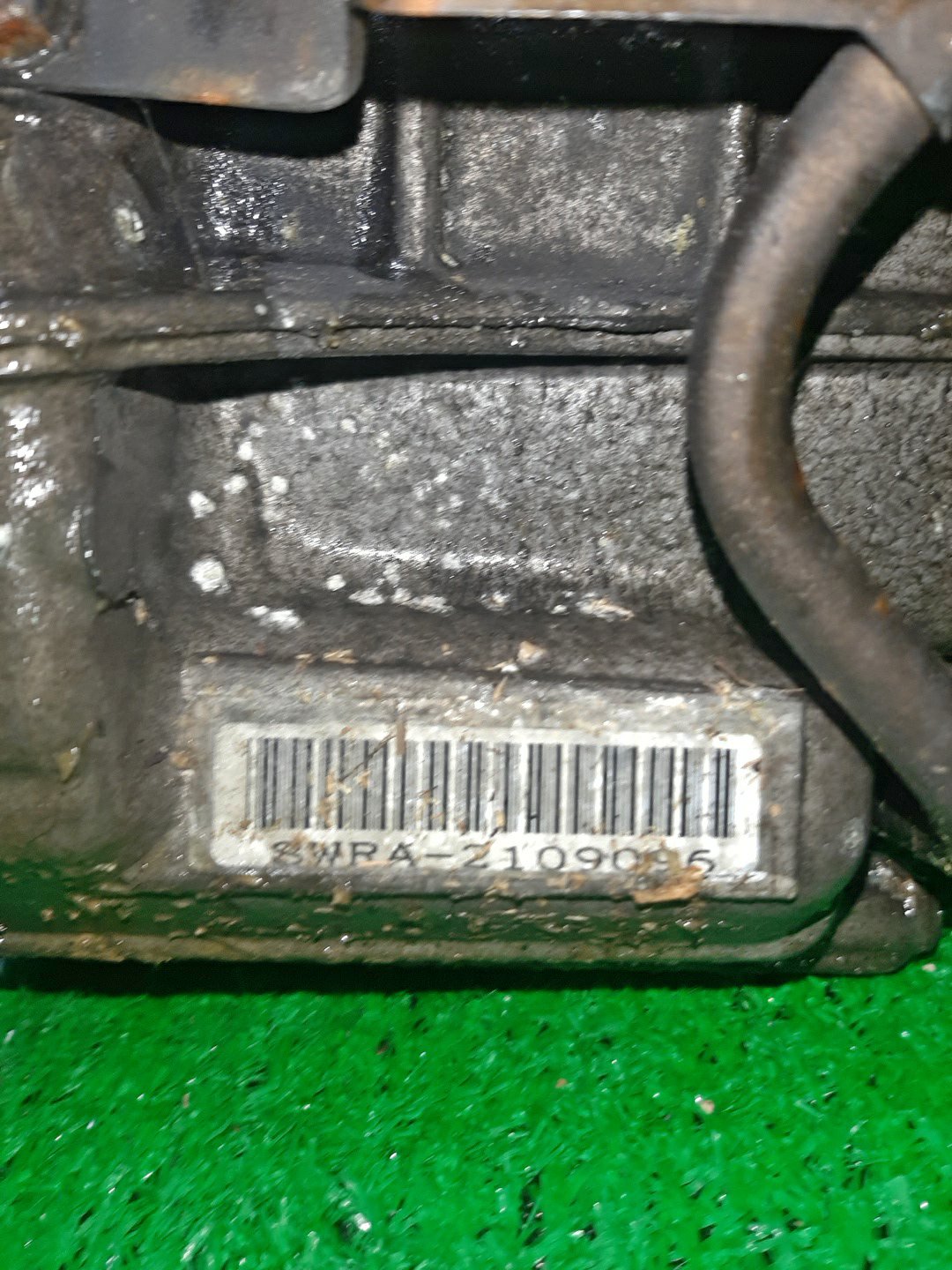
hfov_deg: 53.1
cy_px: 635
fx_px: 953
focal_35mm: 26
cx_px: 476
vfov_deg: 67.3
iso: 103
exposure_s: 1/50
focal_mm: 3.93
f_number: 1.7
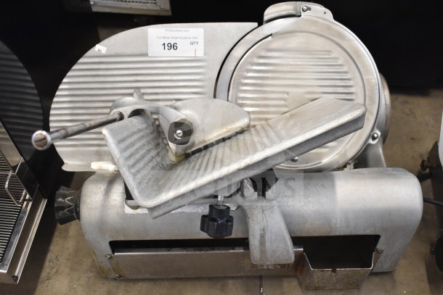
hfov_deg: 49.5
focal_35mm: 39
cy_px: 148
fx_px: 480
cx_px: 222
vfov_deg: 34.2
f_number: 4
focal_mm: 26
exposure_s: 1/40
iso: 800
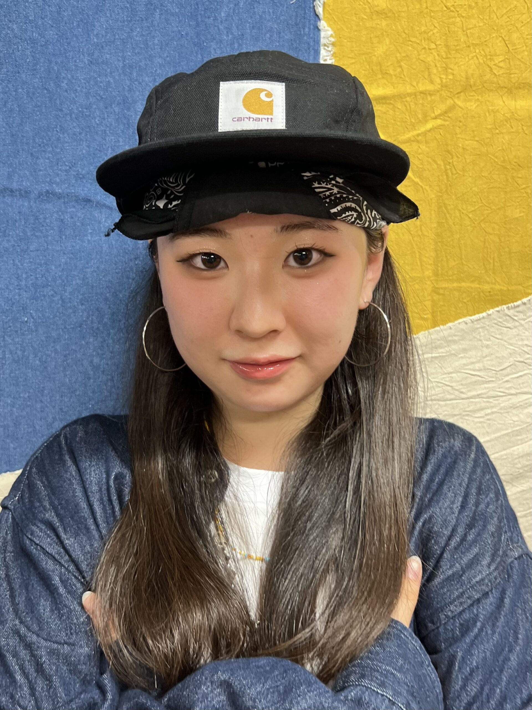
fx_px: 533
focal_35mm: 26
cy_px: 355
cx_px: 266
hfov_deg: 53.1
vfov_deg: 67.3
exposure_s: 1/50
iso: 125
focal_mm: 5.7
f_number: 1.5
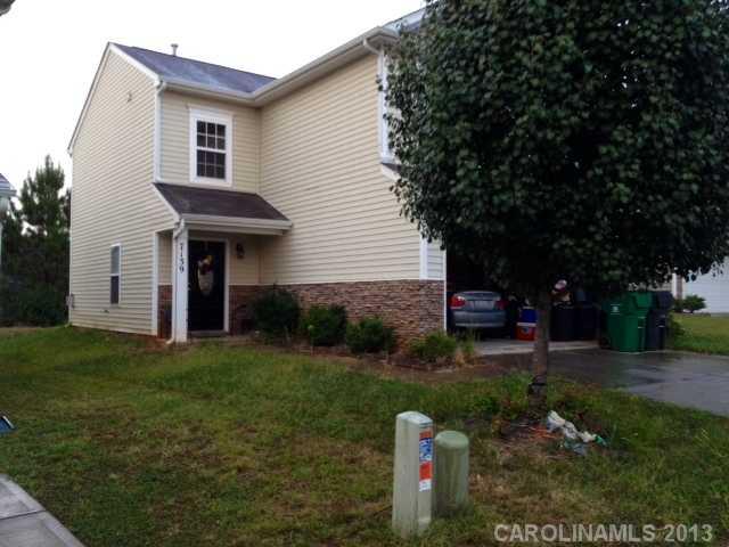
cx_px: 364
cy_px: 274
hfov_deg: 52.6
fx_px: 737
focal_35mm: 35
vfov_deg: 40.7
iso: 160
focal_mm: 4.28
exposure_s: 1/20
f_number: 2.4
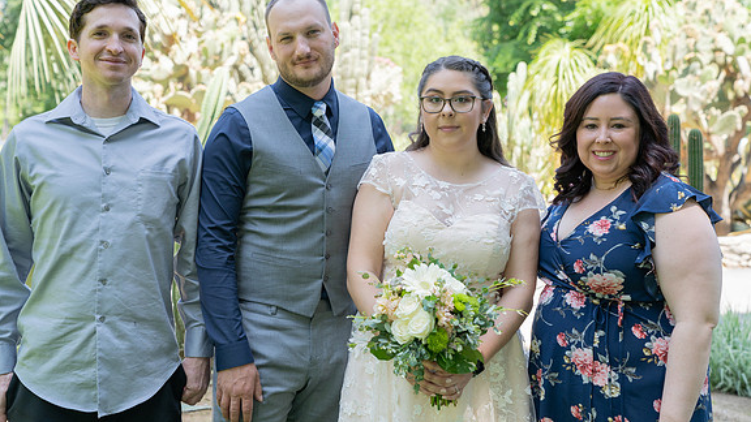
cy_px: 178
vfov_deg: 20.7
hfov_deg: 36.0
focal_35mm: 58
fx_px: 1155
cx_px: 376
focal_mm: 55
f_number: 4
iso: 250
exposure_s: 1/250
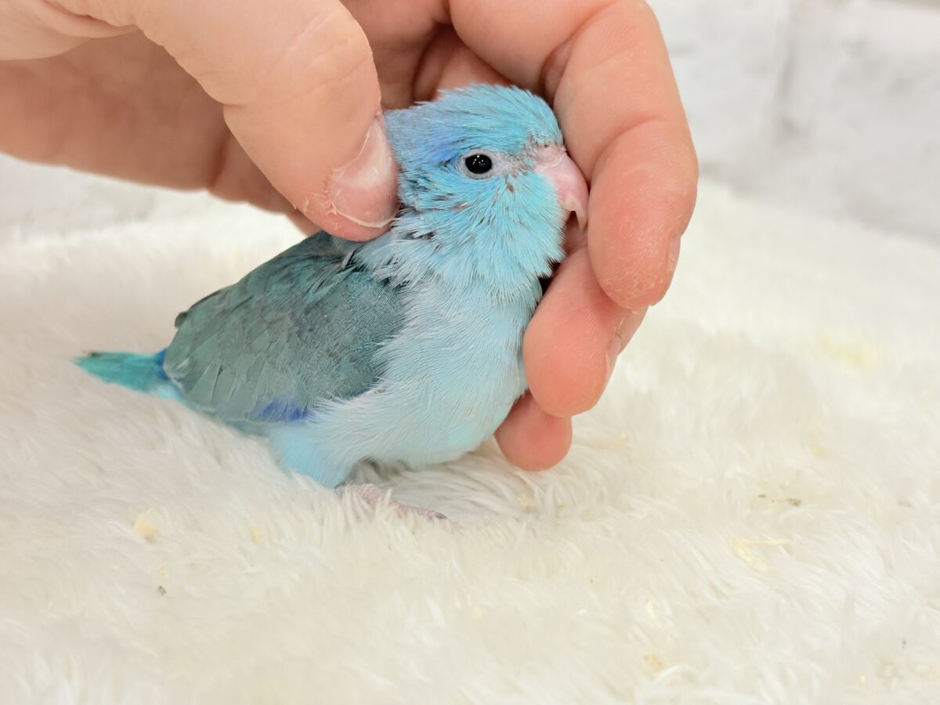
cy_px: 352
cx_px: 470
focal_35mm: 52
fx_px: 1412
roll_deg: -5.6
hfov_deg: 36.8
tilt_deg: -19.9
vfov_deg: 28.0
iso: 80
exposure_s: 1/100
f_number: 1.6
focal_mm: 5.96
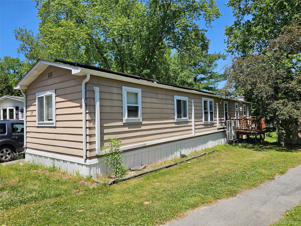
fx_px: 200
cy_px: 113
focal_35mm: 23
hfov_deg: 73.9
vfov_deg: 58.9
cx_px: 150
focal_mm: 6.3
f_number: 1.7
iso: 10
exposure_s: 1/744
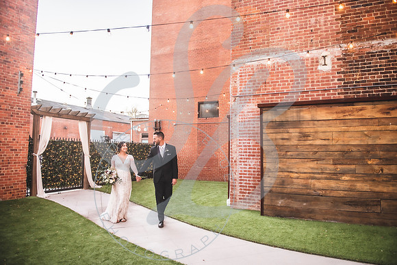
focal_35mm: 24
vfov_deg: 52.2
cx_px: 198
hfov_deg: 72.6
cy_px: 132
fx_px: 270
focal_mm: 24
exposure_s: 1/160
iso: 500
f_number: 2.8
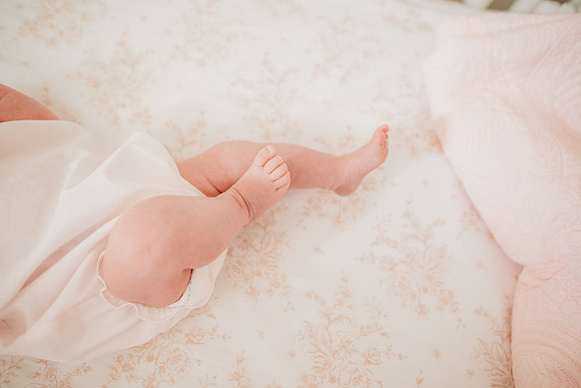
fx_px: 387
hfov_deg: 73.7
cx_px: 290
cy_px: 194
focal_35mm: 24
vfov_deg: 53.2
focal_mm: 24
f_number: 2.8
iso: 1600
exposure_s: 1/200
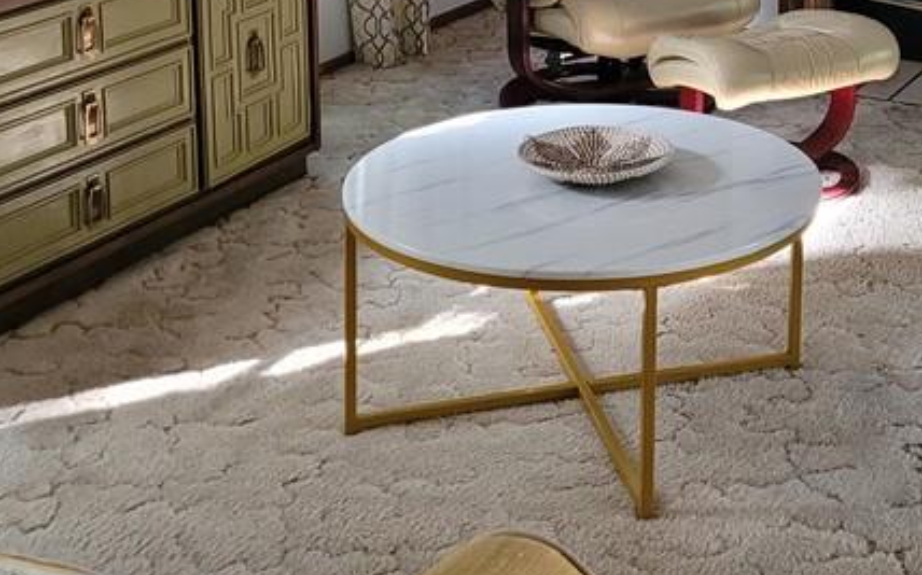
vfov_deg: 18.2
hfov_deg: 30.5
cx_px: 715
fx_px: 1658
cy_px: -205
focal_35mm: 66
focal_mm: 5.4
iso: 640
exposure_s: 1/40
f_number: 1.8
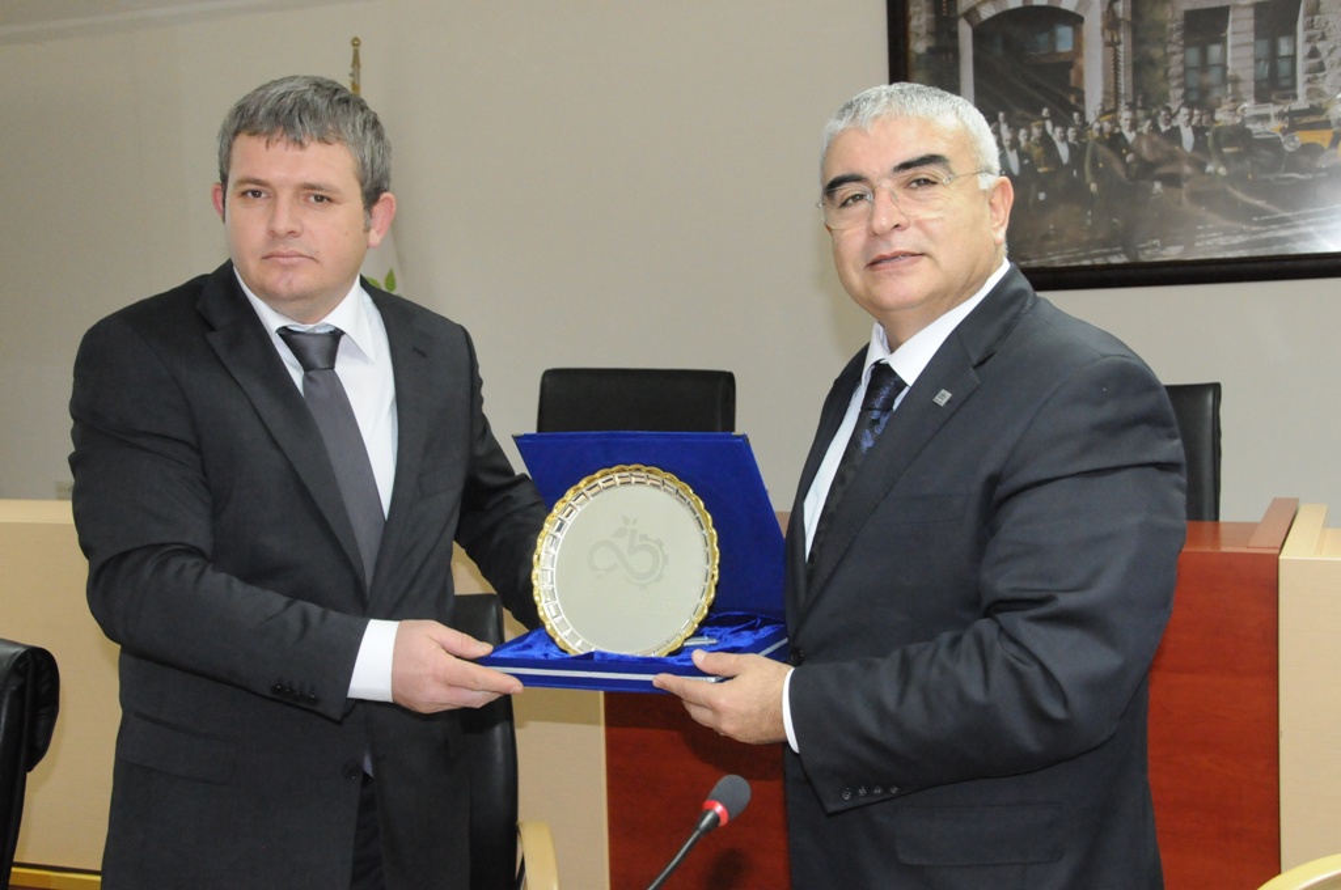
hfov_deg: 46.5
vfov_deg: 31.8
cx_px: 670
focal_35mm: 42
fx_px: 1562
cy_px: 445
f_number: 7.1
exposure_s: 1/60
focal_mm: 28
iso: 3200
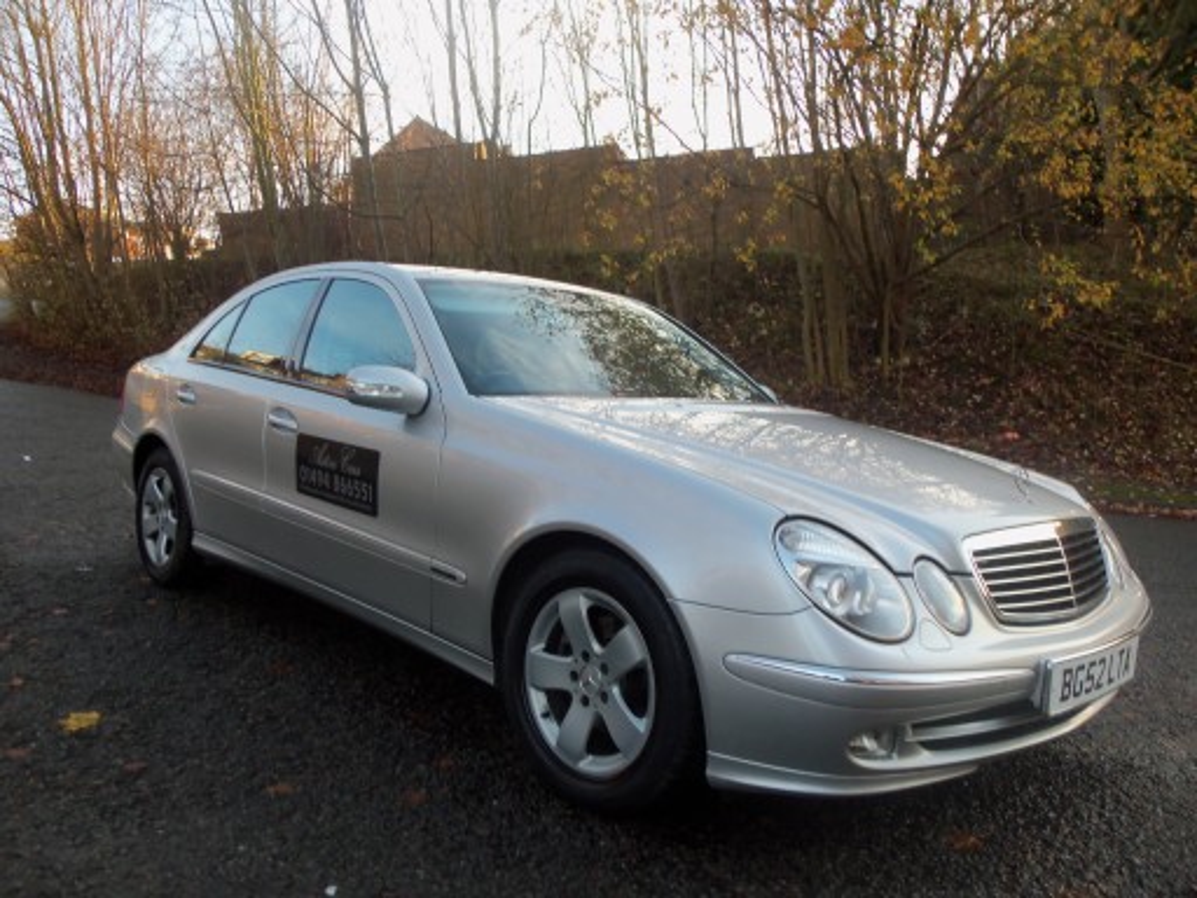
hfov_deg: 61.7
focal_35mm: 29
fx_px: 1003
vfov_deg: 48.2
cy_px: 449
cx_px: 598
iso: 80
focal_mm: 5.2
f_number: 3.4
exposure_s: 1/80
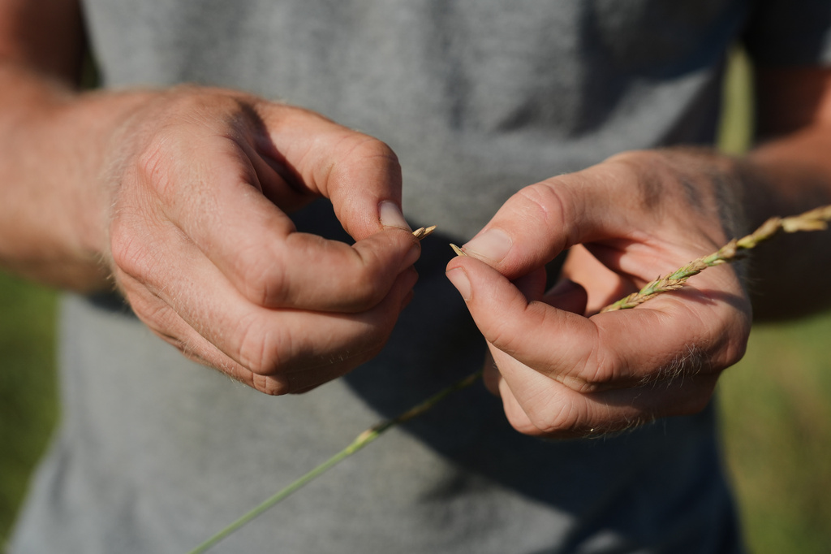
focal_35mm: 49
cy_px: 277
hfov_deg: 40.4
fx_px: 1131
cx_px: 416
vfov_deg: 27.5
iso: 800
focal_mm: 49
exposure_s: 1/4000
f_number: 4
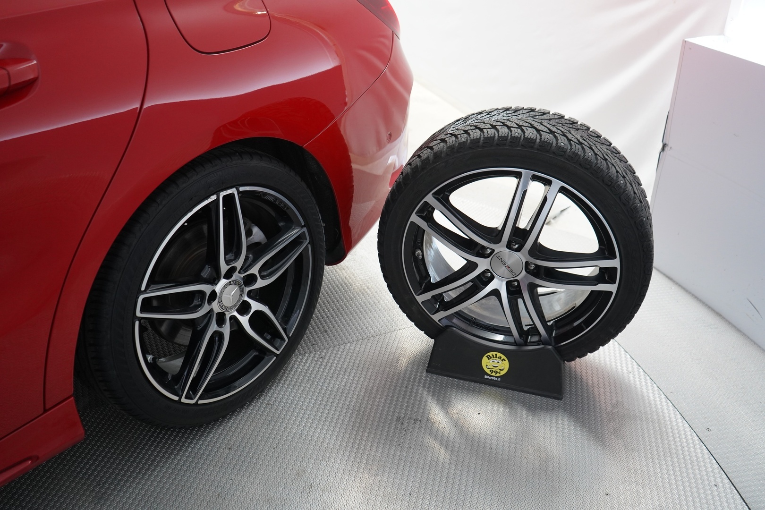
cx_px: 382
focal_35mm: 32
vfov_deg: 41.1
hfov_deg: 58.7
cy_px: 255
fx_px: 680
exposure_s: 1/60
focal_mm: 32
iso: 1600
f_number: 4
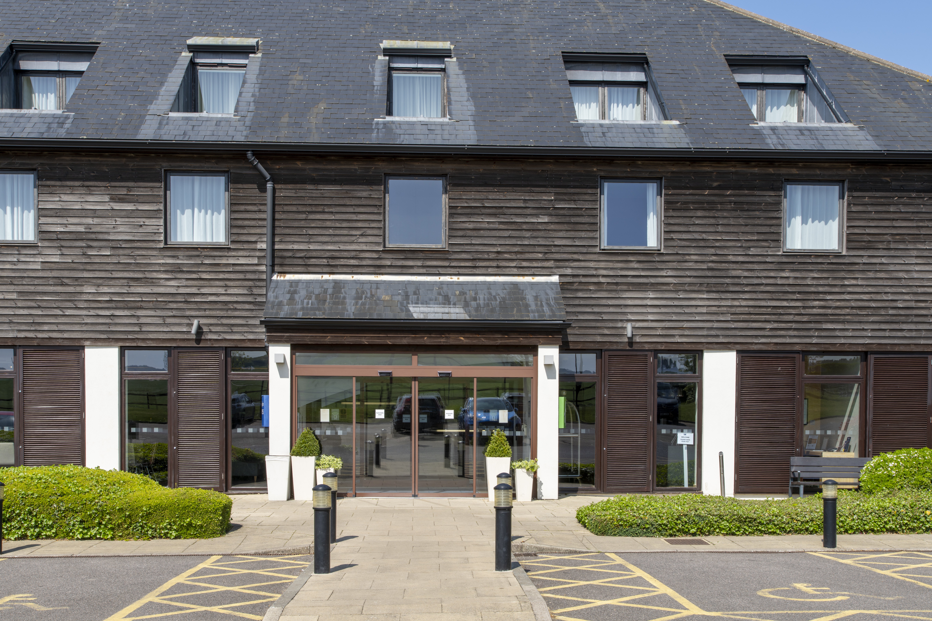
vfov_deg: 29.9
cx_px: 466
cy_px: 310
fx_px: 1165
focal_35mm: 45
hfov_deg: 43.6
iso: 125
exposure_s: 1/60
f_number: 16
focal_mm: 45
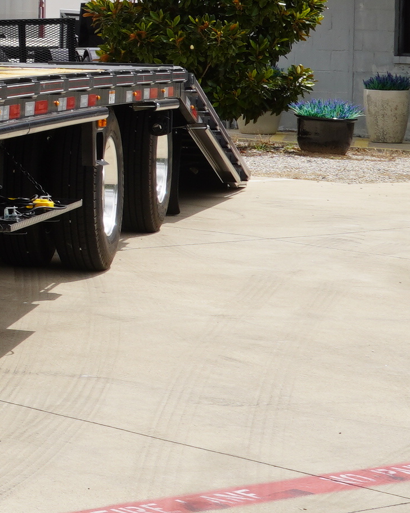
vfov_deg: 12.6
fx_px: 2294
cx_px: -578
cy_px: 7
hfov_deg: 9.2
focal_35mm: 151
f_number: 10
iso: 100
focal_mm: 23
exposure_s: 1/160
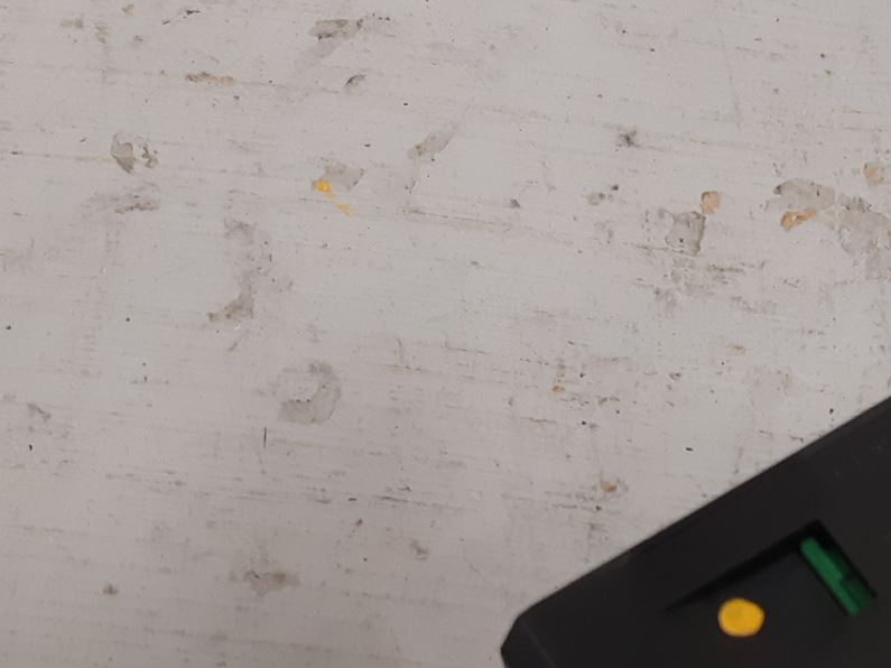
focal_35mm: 67
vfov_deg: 21.7
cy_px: 527
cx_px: 834
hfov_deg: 27.7
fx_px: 1724
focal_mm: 3.93
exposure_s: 1/50
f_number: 1.7
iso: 160
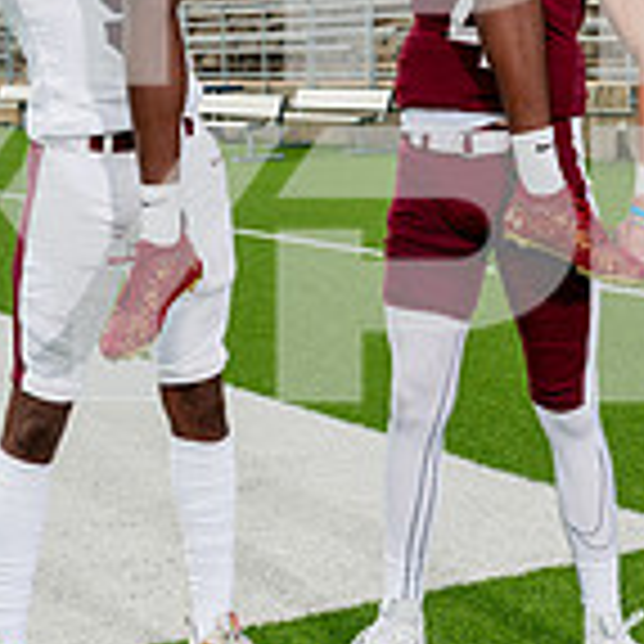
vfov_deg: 18.4
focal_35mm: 91
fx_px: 1915
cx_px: 234
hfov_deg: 19.0
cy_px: -50
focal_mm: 34
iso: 125
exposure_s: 1/320
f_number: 7.1
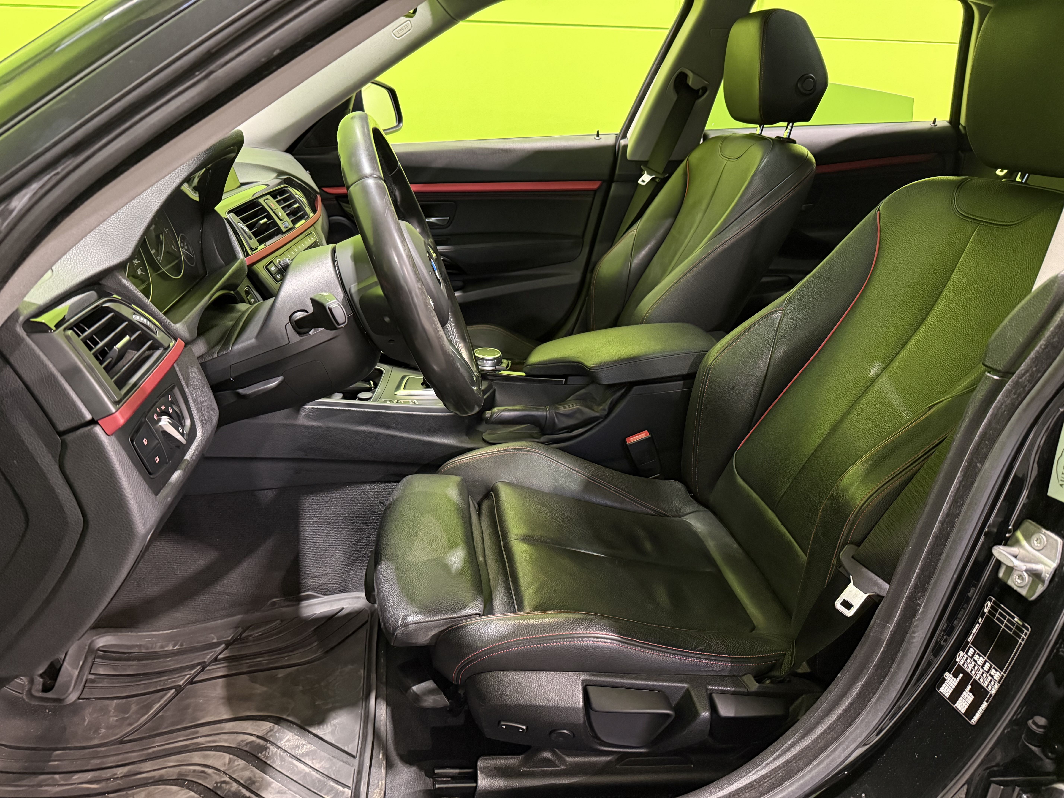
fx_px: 738
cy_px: 399
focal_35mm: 24
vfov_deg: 56.8
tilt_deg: -22.9
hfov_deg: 71.6
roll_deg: -1.8
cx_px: 532
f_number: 1.78
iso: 1000
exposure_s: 1/33
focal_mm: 6.76
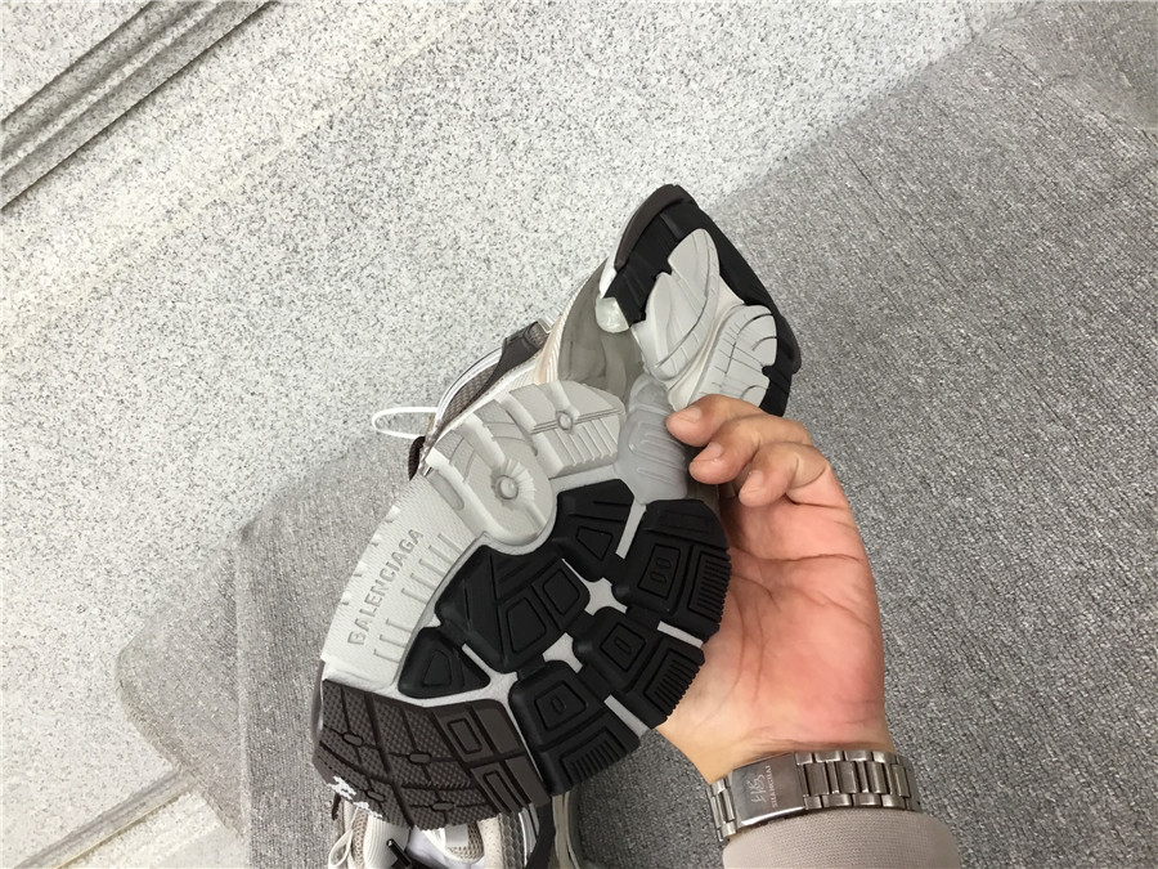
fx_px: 1037
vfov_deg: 45.4
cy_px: 434
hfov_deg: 58.4
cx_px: 579
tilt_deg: -42.3
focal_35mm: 31
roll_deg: +42.8
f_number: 2.4
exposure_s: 1/33
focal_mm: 3.3
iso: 32
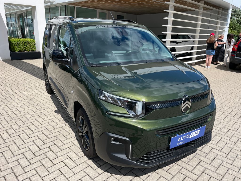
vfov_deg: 53.1
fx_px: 181
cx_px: 120
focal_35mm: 26
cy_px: 90
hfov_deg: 67.3
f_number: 1.6
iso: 50
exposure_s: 1/3049
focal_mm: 5.1
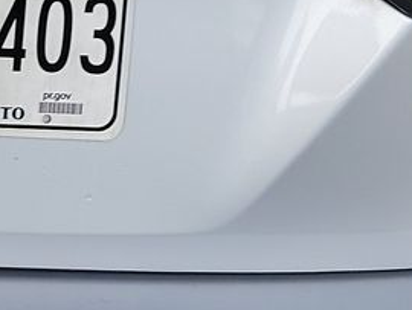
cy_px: -154
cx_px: -128
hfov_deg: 13.4
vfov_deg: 10.1
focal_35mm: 142
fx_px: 1692
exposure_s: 1/298
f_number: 1.8
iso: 50
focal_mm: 6.7
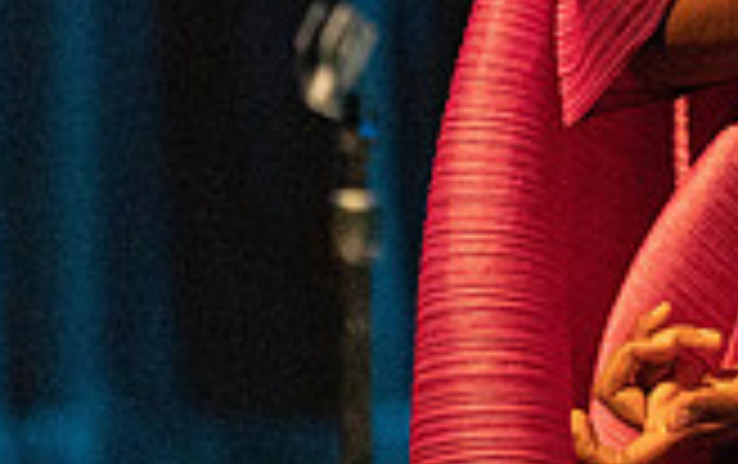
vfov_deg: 0.8
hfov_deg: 1.3
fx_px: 33614
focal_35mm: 1669
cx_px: 941
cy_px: -54
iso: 4000
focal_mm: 397
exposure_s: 1/250
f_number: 5.6
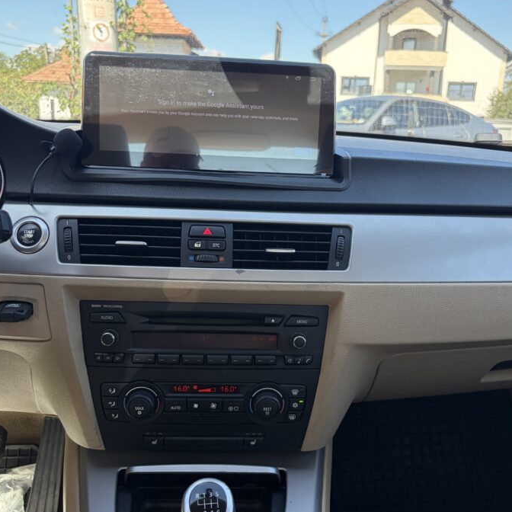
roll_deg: -1.9
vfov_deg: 47.0
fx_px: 586
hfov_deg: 47.2
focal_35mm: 35
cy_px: 298
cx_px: 264
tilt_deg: -16.7
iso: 64
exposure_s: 1/422
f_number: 1.6
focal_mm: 5.96
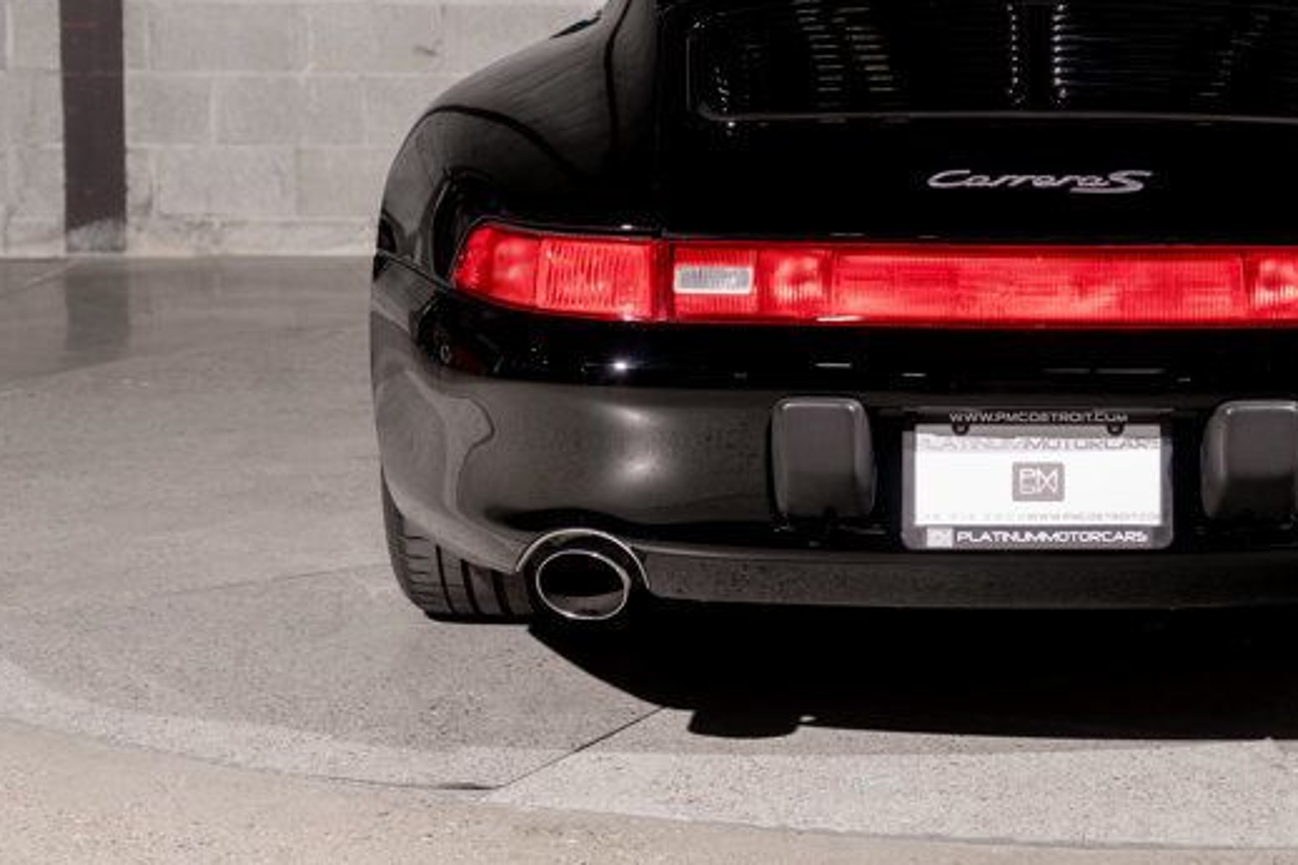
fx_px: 3280
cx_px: 1070
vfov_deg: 14.9
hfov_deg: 22.0
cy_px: 164
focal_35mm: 91
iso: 160
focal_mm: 46
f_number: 4.5
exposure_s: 1/80
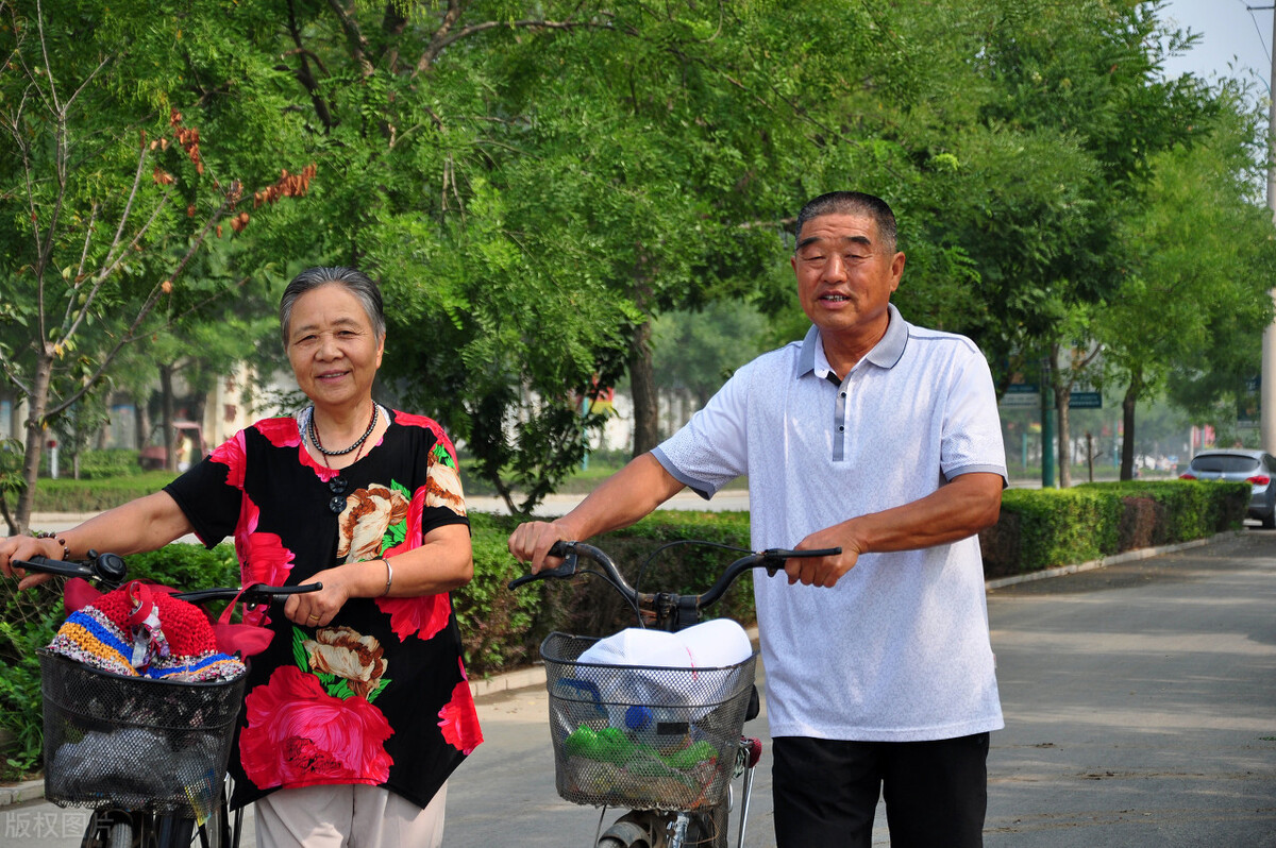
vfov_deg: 13.8
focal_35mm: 99
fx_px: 3506
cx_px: 638
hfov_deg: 20.6
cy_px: 424
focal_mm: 66
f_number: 5.6
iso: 200
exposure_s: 1/500
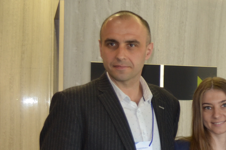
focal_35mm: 126
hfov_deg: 15.0
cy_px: 133
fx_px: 789
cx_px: 352
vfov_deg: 10.8
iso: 400
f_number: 4.2
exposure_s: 1/20
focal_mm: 26
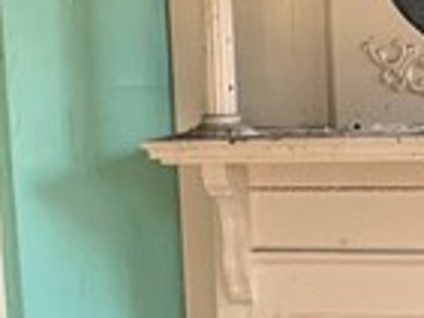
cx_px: 508
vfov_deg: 7.0
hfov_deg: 9.3
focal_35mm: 210
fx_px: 2574
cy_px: 342
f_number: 1.8
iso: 64
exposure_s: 1/122
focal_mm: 3
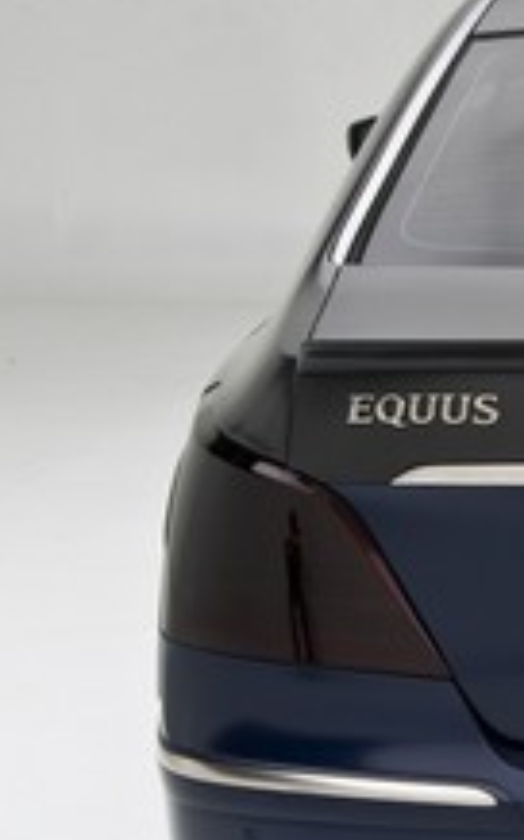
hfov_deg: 9.1
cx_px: 880
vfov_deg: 15.0
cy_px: 516
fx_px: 3180
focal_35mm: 139
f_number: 13
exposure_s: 1/160
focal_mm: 40
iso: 200
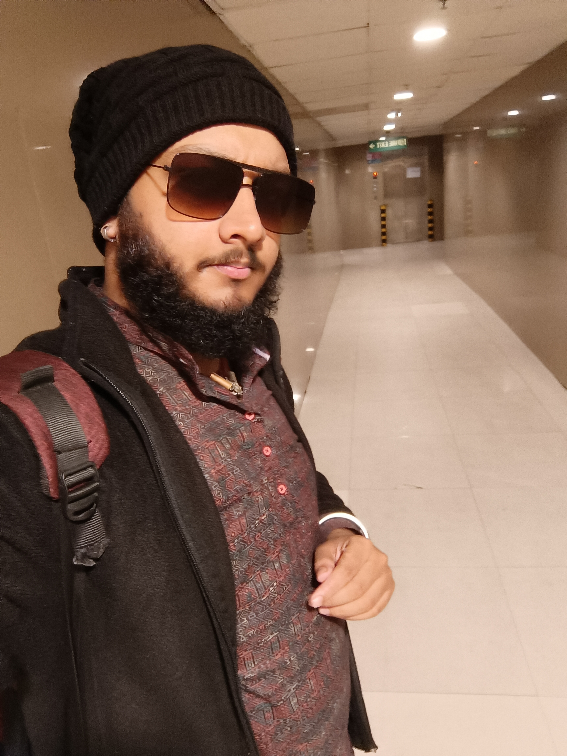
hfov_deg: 56.8
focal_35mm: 24
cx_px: 284
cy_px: 378
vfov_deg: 71.6
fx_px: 524
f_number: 2.45
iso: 349
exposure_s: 1/25
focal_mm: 3.24
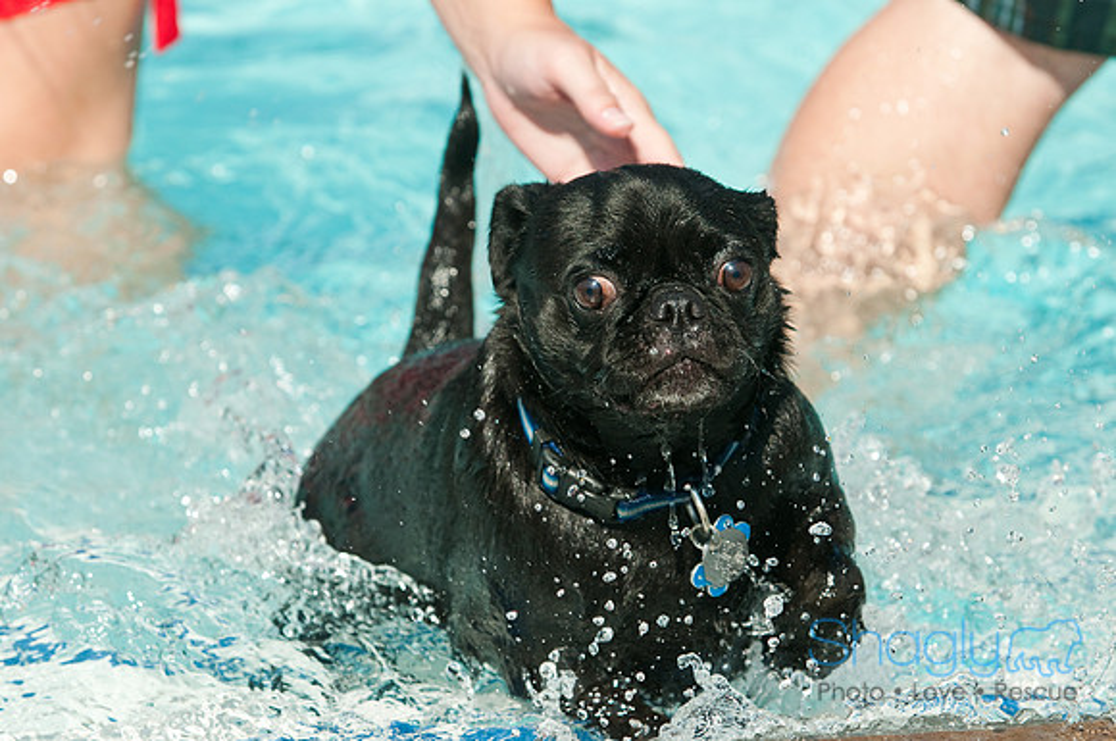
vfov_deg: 5.9
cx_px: 558
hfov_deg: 8.9
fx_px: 7197
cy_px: 370
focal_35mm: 232
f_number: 5.6
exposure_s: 1/1000
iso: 200
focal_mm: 155
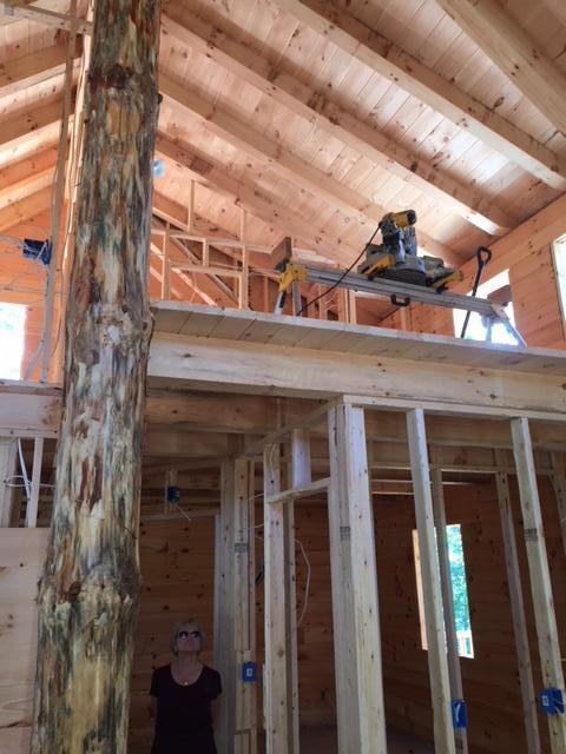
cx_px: 283
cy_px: 377
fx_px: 632
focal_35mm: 29
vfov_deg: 61.7
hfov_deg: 48.2
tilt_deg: +15.6
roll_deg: +1.6
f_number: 2.2
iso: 32
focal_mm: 4.15
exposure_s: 1/30
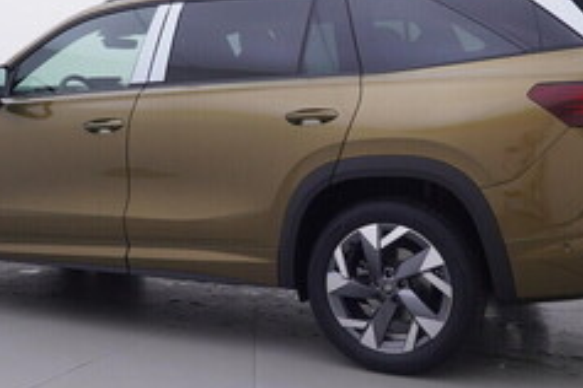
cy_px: 178
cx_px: 255
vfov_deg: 25.9
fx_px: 845
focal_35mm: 52
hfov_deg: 38.0
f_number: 5
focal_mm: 15
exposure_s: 1/80
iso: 200
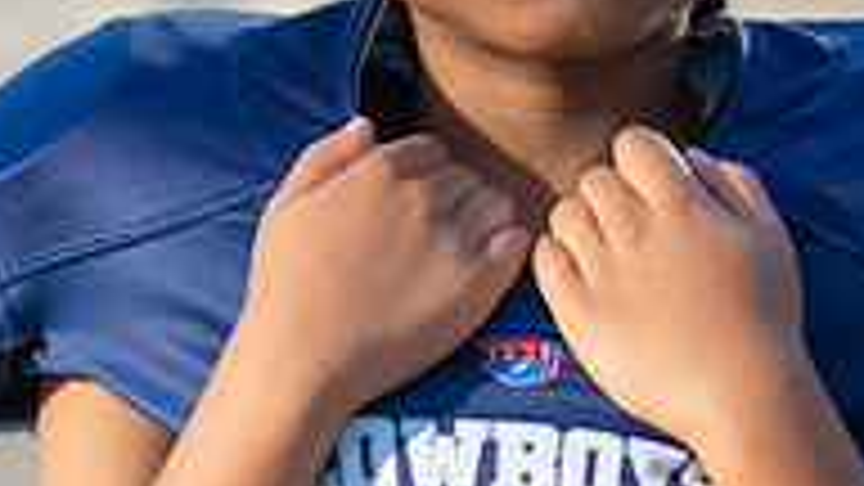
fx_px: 5178
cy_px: 115
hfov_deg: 9.5
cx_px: 608
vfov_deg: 5.4
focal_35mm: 226
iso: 100
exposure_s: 1/500
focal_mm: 70
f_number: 2.8
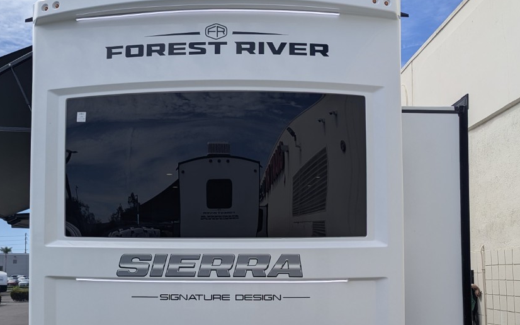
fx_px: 609
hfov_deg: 45.6
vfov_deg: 29.3
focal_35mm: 43
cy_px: 252
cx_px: 180
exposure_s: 1/3534
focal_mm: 6.81
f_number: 1.85
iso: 51
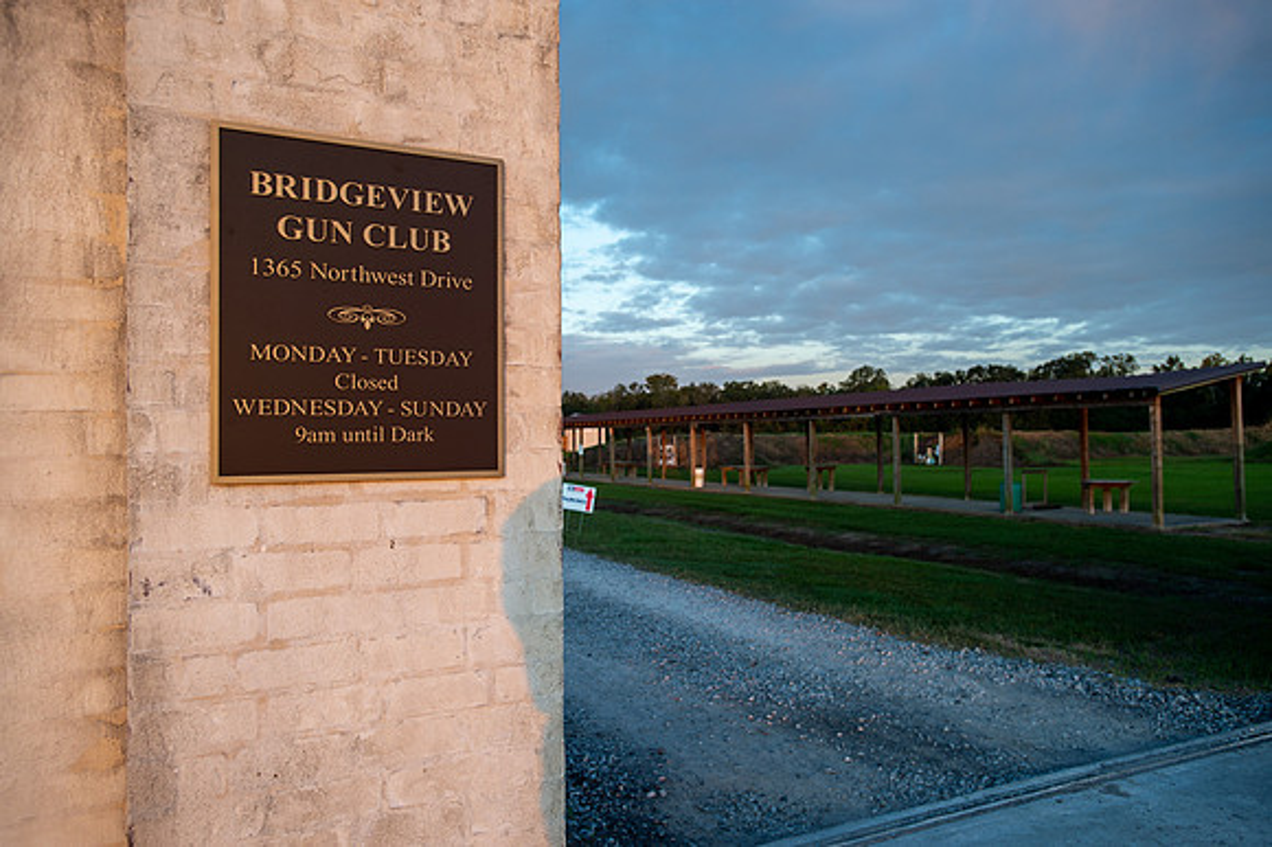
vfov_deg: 51.2
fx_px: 883
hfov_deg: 71.5
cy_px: 424
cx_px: 636
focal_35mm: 25
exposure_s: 1/125
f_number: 4.5
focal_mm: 25
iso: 200
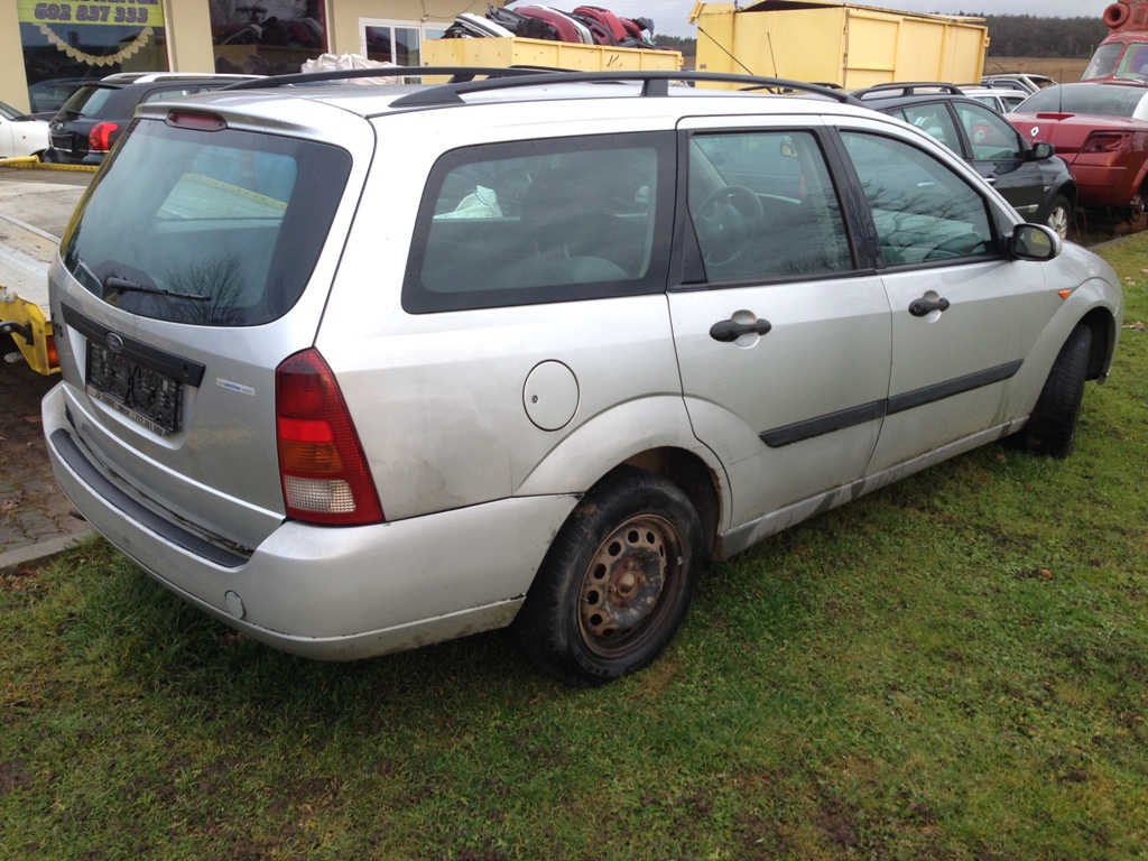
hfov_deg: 55.4
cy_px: 430
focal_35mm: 33
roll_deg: -0.7
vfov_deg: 42.9
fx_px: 1094
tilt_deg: -18.4
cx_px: 574
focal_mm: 4.12
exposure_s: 1/20
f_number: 2.4
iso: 50
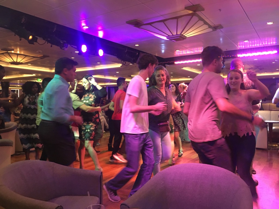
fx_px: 234
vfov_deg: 48.2
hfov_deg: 61.7
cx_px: 140
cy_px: 104
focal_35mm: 29
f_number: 2.2
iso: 200
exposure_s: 1/24
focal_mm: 4.15
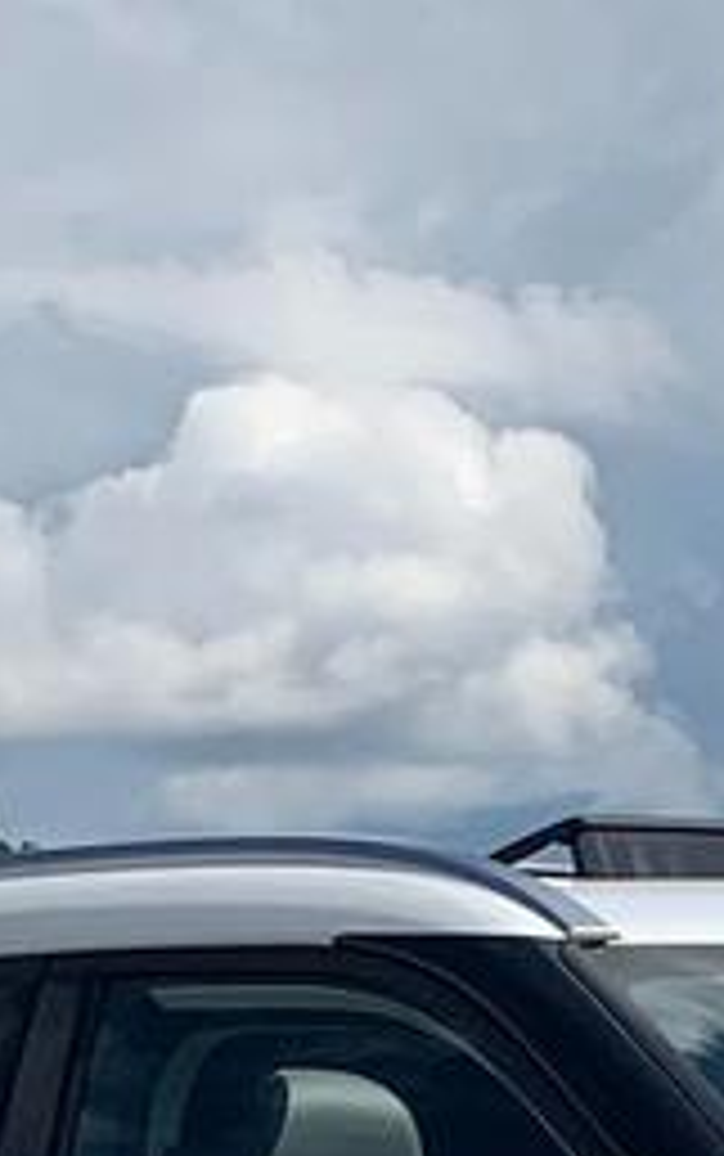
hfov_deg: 9.2
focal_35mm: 137
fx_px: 4318
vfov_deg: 13.8
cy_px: 2011
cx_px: 1210
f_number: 1.8
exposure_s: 1/4098
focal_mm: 4.25
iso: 25
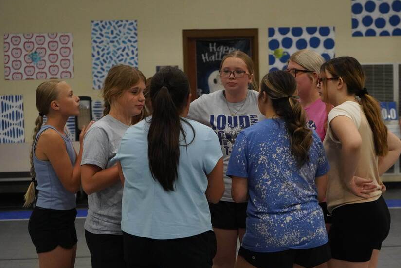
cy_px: 144
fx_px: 969
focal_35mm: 87
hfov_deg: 23.3
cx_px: 237
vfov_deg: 15.7
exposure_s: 1/400
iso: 12800
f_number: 5.6
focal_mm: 70
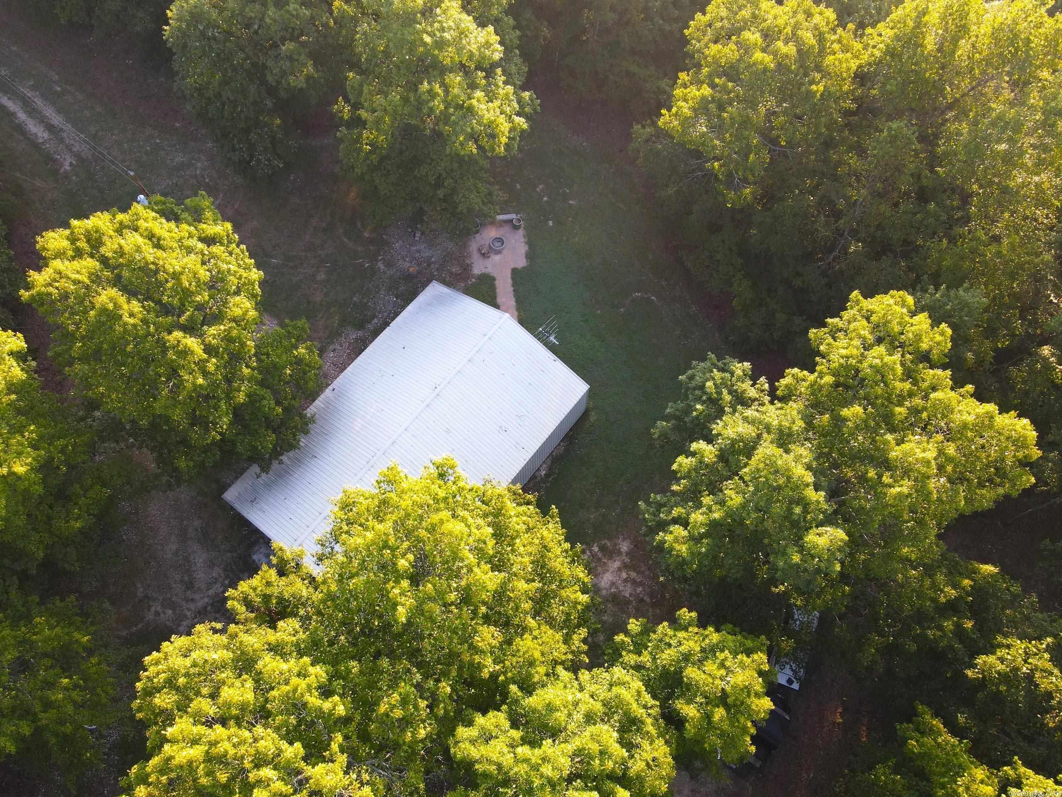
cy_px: 398
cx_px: 531
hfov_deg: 71.6
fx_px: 736
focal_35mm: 24
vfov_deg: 56.8
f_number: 2.8
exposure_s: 1/12.5
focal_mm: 4.5
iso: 380
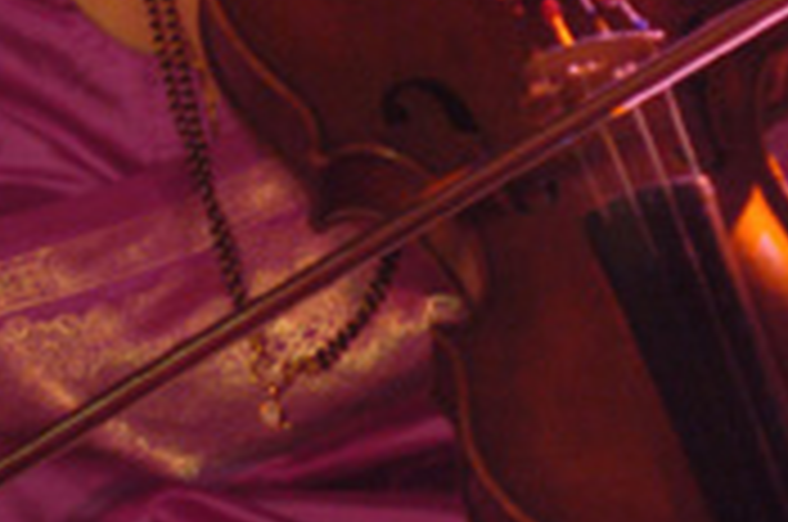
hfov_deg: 2.0
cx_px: 167
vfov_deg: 1.3
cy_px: -151
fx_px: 22417
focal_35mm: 1026
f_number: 2.8
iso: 800
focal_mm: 200
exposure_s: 1/60
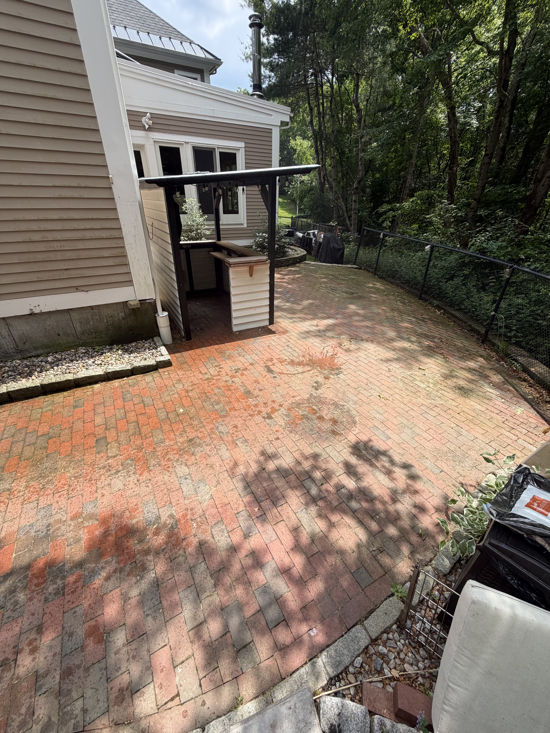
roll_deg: -1.4
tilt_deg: -29.4
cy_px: 366
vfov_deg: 102.1
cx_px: 275
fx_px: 297
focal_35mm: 14
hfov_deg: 85.7
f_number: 2.2
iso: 40
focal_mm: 2.22
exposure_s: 1/651
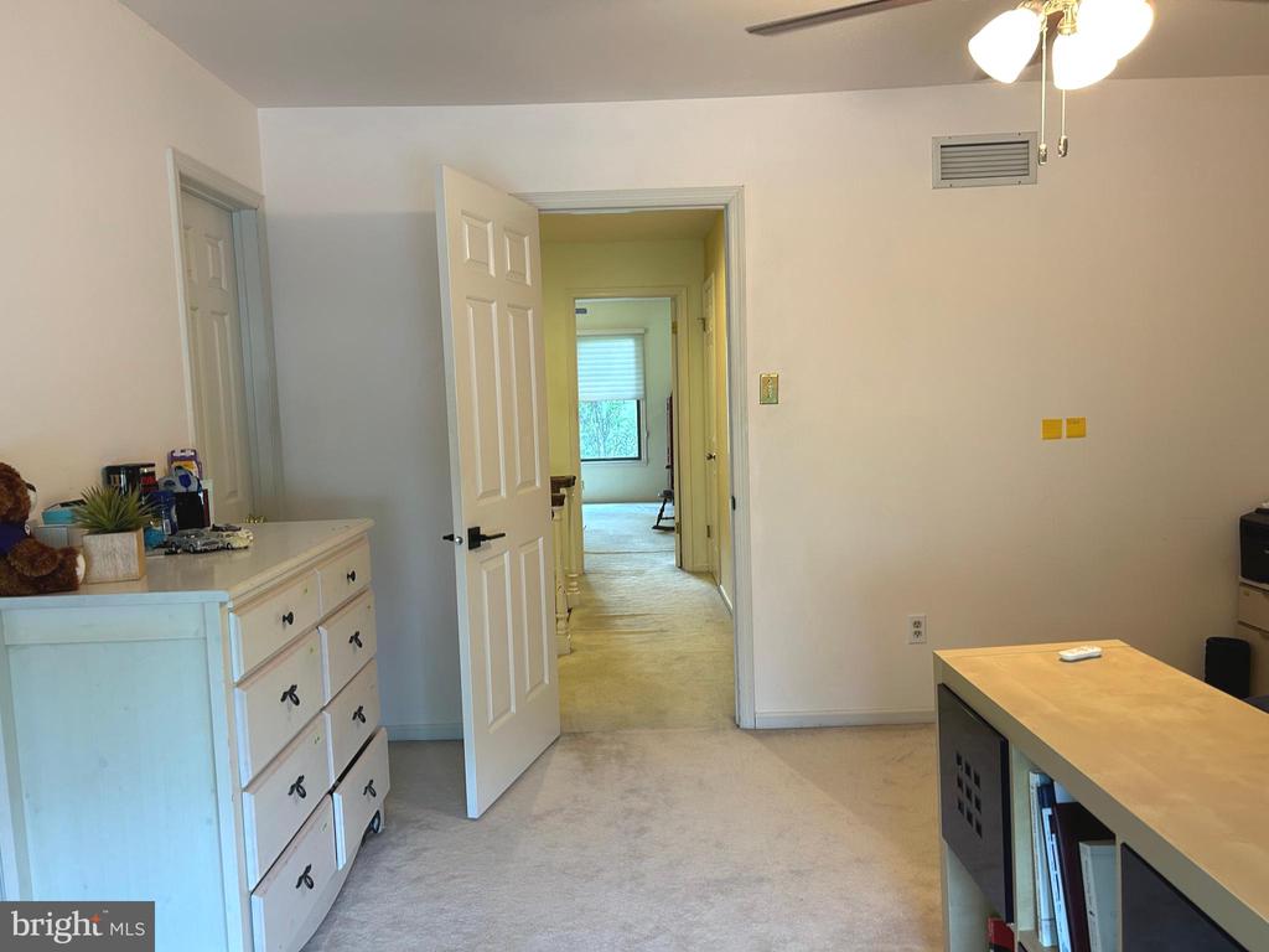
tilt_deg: -7.3
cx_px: 634
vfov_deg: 53.1
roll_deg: +2.4
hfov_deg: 67.3
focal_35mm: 26
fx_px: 953
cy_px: 476
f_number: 1.5
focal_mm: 5.7
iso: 160
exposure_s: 1/60
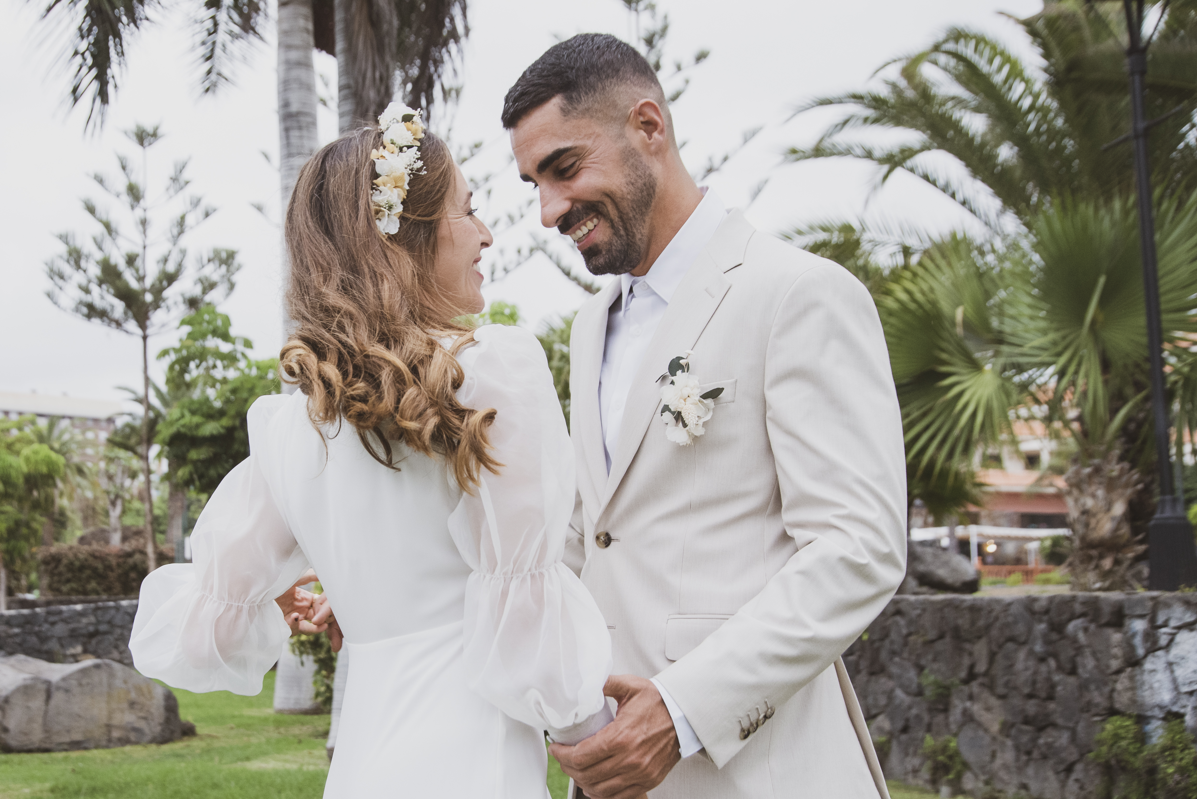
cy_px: 435
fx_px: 1530
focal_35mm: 46
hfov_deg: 42.3
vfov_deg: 29.3
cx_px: 422
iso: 1250
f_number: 5
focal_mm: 35
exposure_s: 1/400
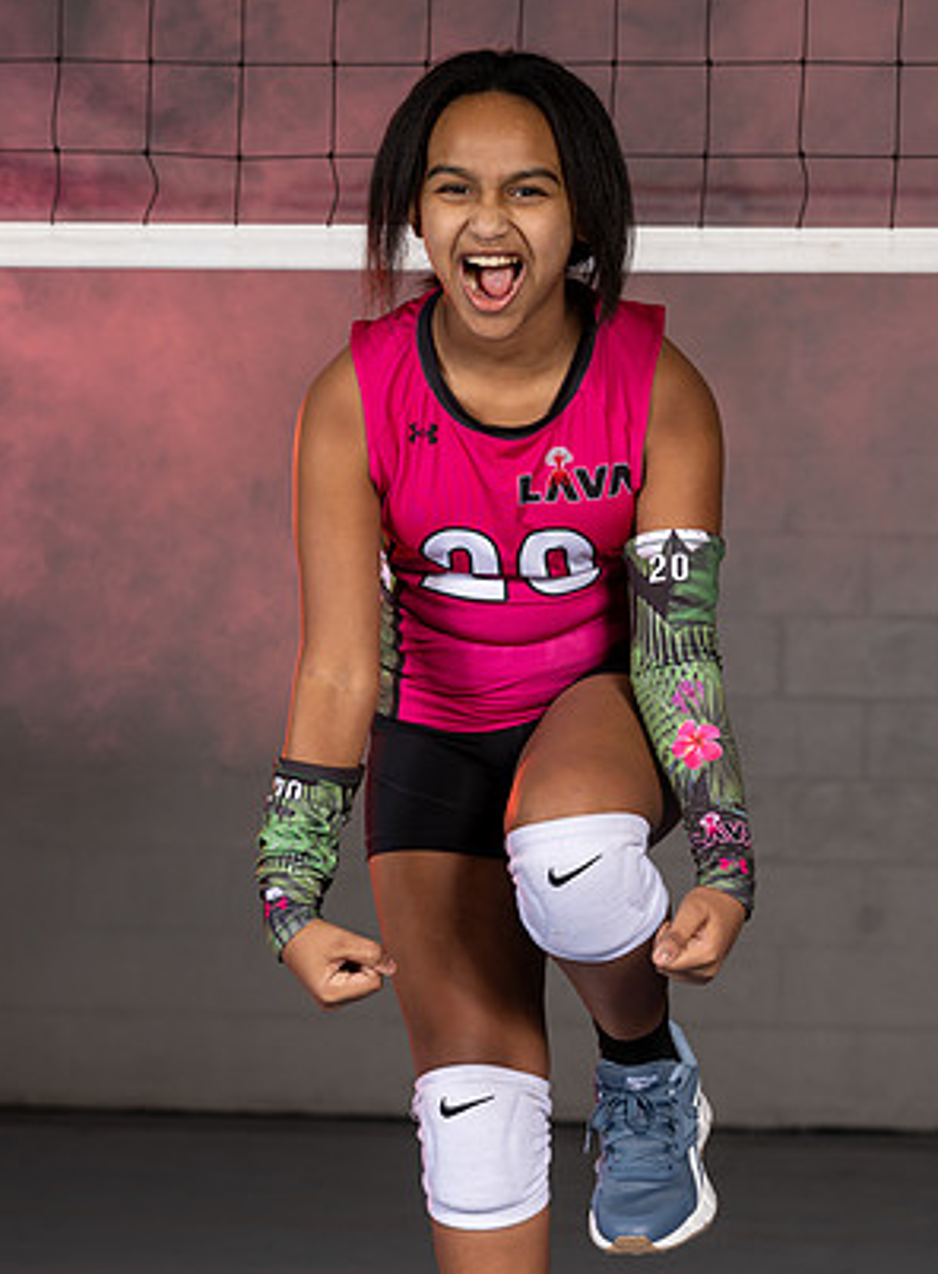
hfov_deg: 8.1
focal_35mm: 182
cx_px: 702
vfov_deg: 10.9
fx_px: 6654
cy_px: 616
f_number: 6.3
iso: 64
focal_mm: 104
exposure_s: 1/125
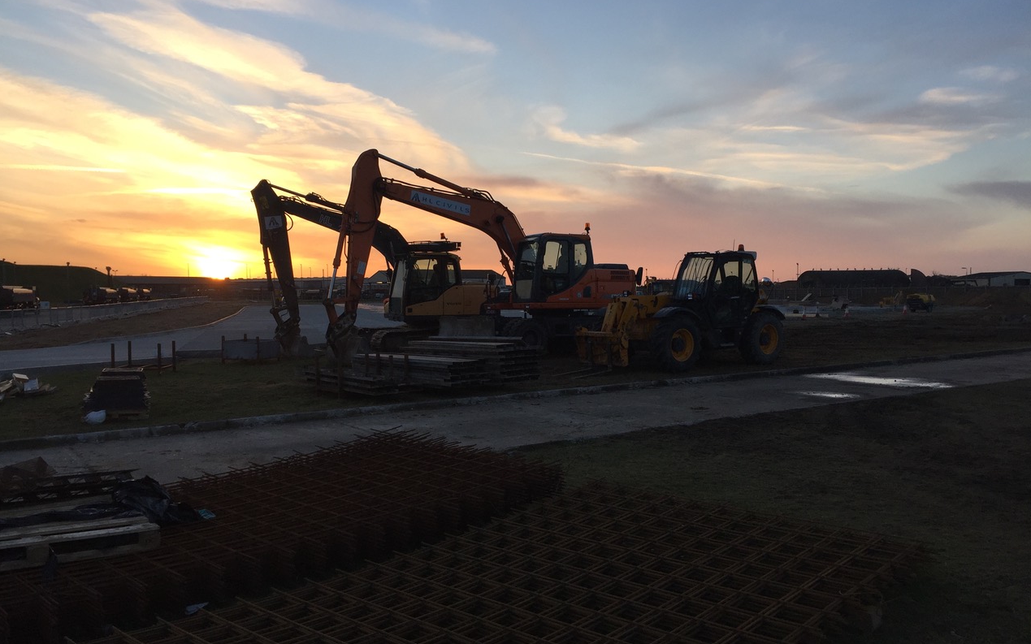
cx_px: 517
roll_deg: +0.6
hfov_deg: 61.2
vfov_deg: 40.6
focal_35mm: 31
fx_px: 871
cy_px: 341
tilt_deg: -3.4
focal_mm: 4.15
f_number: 2.2
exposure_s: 1/359
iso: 32
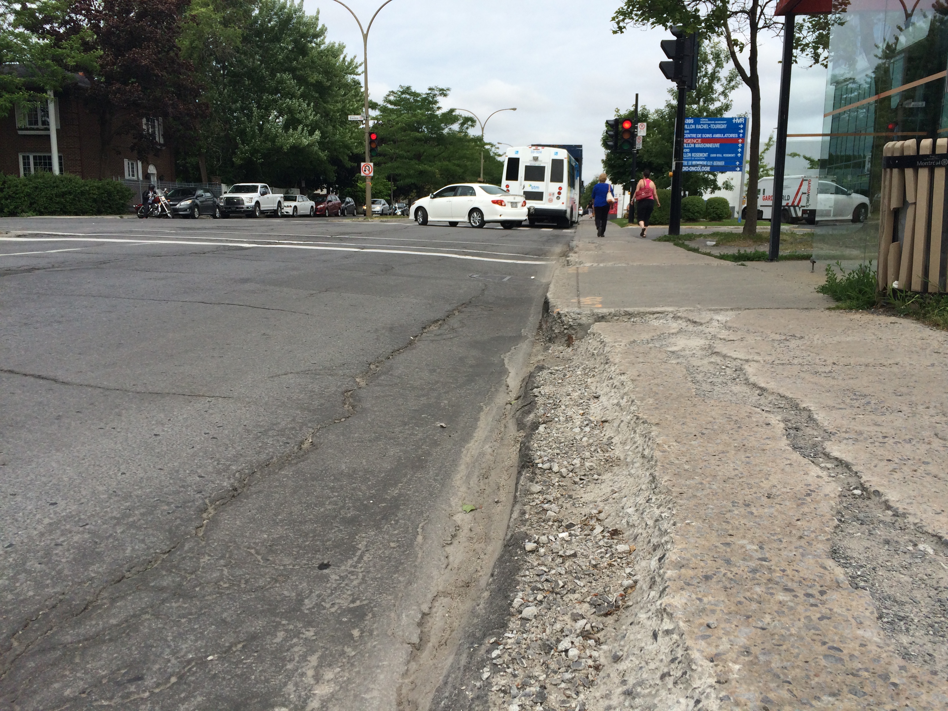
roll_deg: +0.7
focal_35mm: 29
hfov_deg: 61.7
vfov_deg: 48.2
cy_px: 356
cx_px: 474
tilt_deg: -11.9
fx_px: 794
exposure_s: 1/2283
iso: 32
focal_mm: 4.15
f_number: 2.2
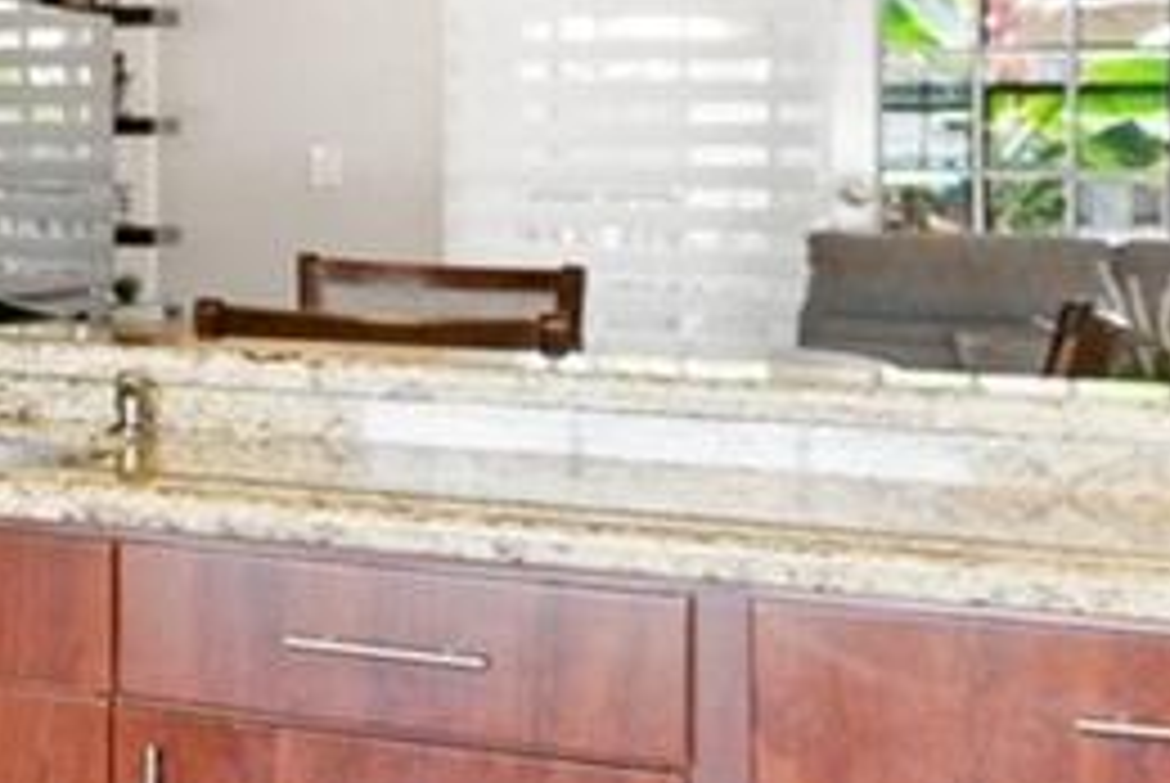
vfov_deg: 15.8
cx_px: -1530
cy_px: 153
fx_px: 2798
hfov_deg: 15.3
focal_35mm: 86
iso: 200
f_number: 8
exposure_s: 1.3
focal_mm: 14
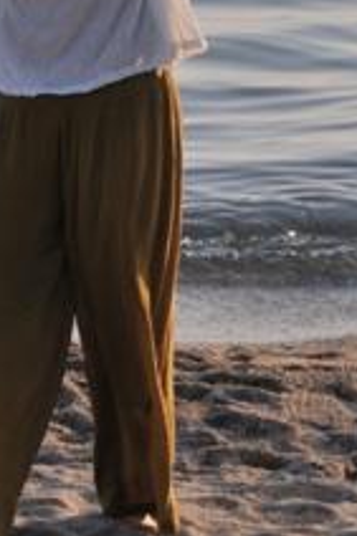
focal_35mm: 476
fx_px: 7084
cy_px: -185
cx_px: 70
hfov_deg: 2.9
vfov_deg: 4.3
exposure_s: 1/800
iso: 320
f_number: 7.1
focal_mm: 105
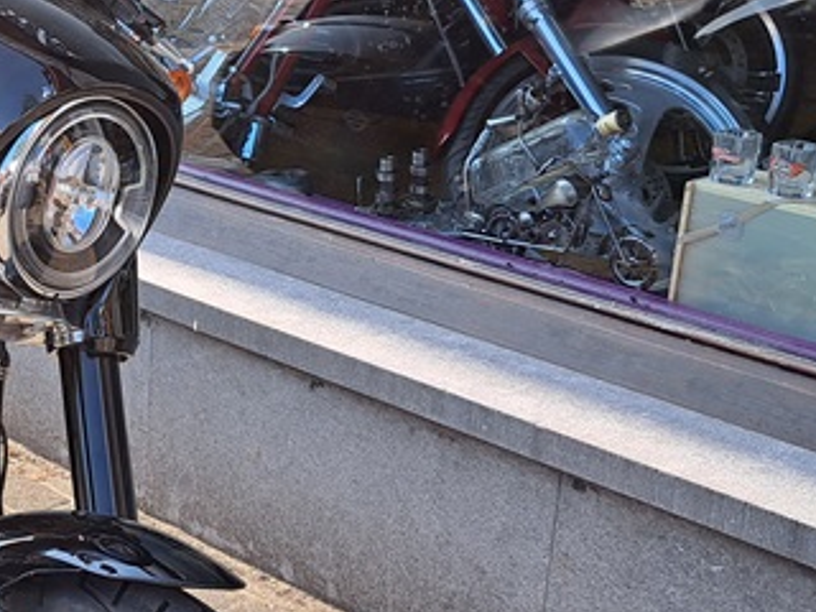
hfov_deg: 25.0
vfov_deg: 19.5
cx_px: 41
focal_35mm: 75
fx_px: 1768
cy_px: 451
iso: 50
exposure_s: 1/335
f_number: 1.8
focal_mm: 5.23
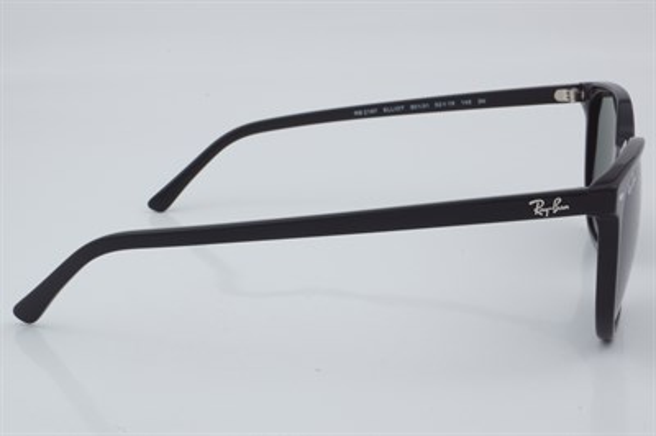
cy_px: 218
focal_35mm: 75
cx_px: 328
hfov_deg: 27.0
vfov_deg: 18.2
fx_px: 1366
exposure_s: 1/4
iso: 100
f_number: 29
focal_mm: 50
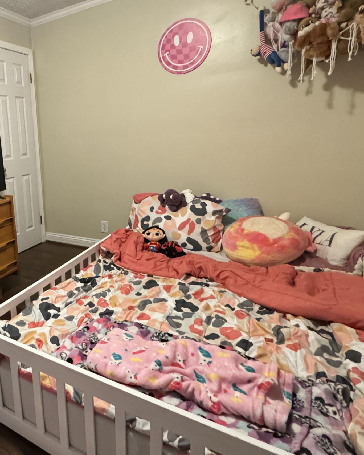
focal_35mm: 24
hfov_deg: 53.0
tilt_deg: -12.2
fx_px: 323
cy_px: 207
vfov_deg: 70.1
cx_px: 50
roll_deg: +3.5
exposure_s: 1/60
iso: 1000
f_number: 2.2
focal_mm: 2.22
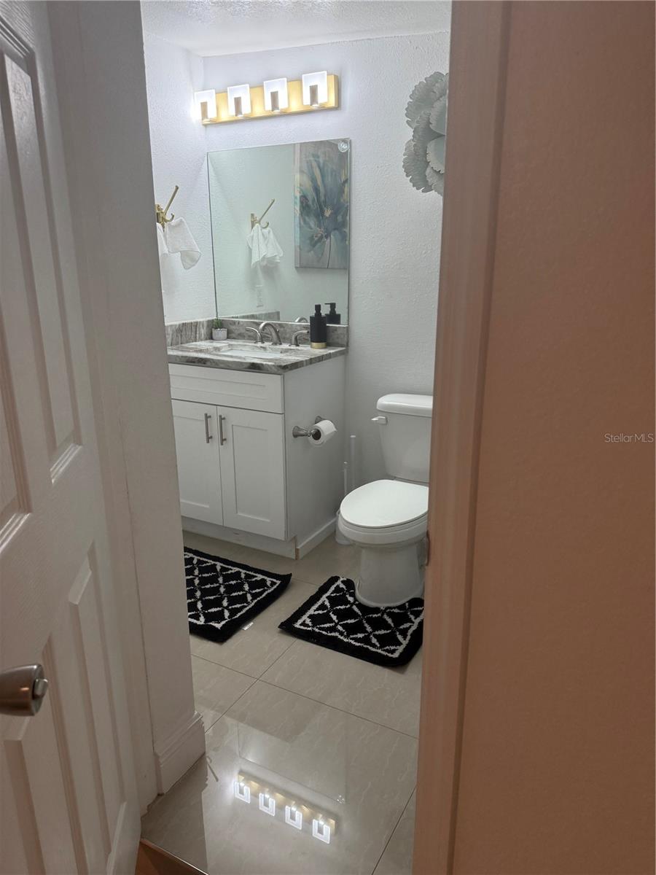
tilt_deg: -13.2
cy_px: 438
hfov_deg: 56.8
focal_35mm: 24
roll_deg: +1.4
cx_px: 328
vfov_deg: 71.6
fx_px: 606
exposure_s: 1/120
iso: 160
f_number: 1.78
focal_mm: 6.76
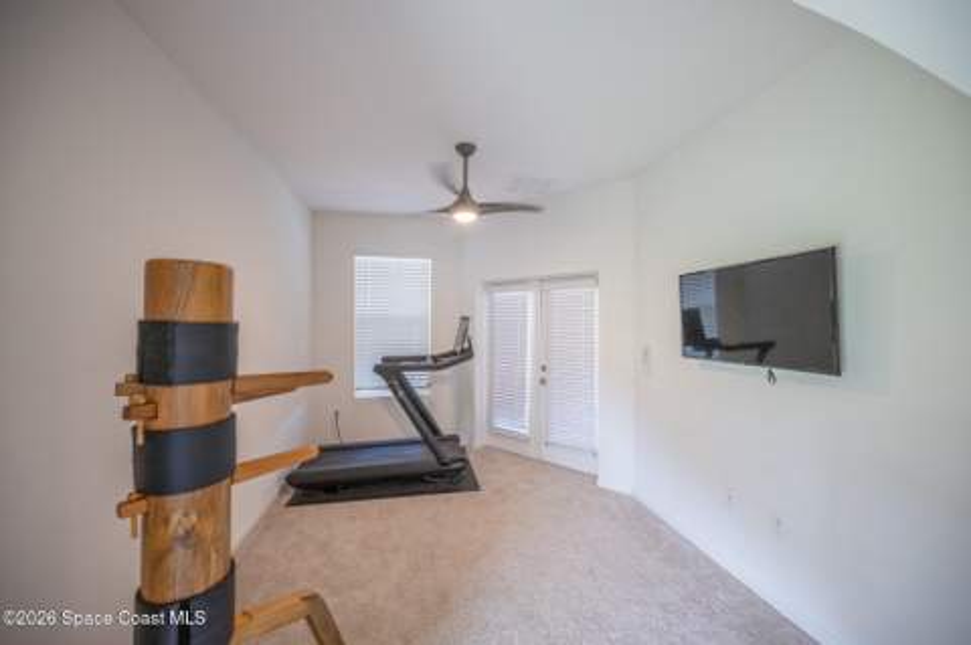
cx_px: 486
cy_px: 322
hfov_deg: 104.3
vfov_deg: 81.1
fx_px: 377
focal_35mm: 14
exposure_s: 1/40
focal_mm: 14
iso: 200
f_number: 5
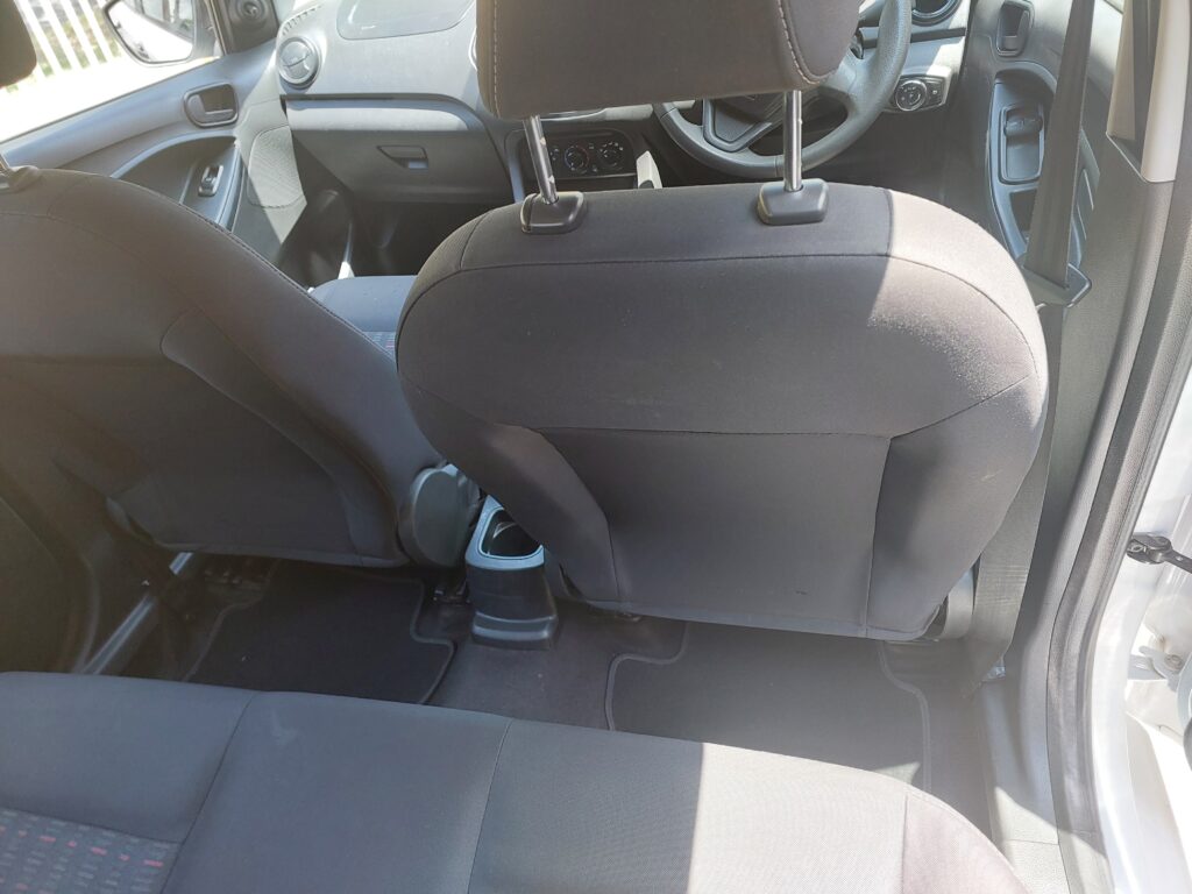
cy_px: 447
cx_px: 596
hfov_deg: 73.9
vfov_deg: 58.9
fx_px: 792
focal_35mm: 23
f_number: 1.8
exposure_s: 1/50
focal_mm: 5.06
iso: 80
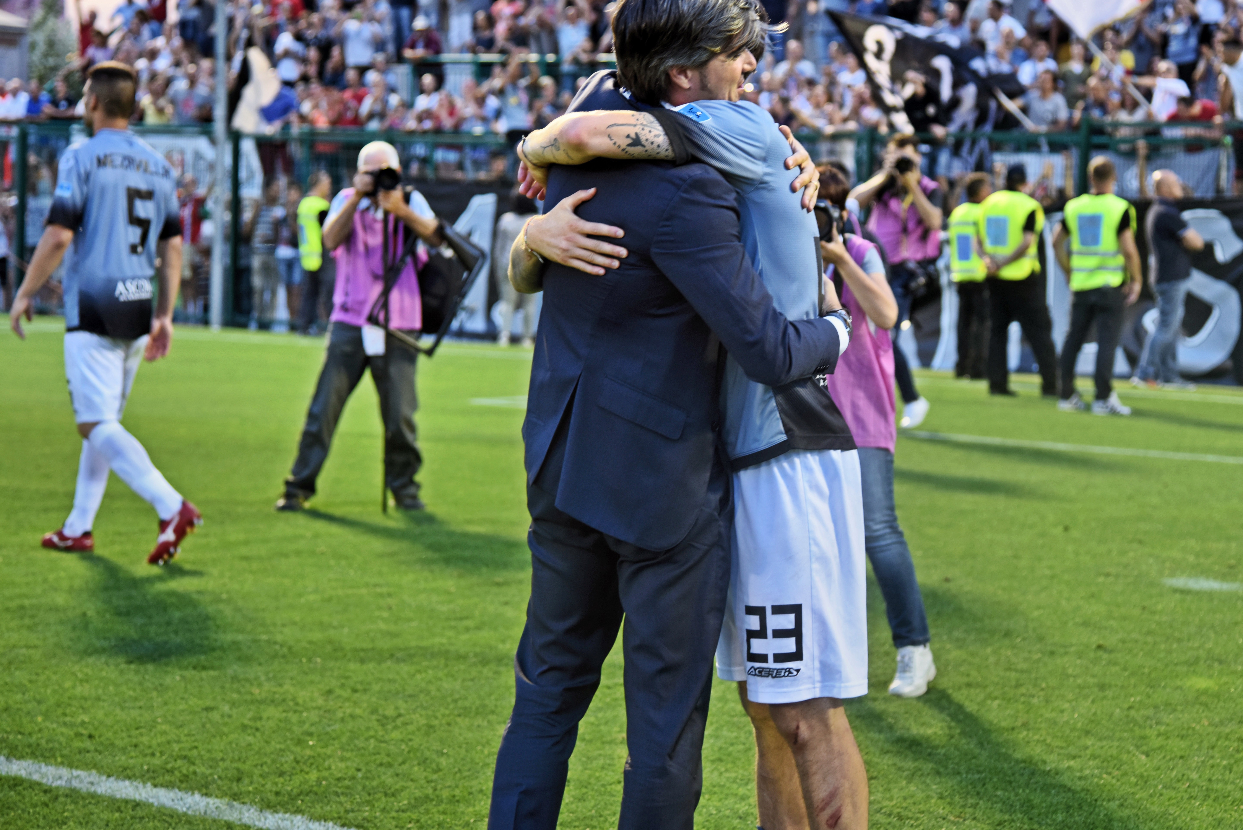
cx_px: 724
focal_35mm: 88
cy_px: 326
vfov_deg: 15.5
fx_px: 3039
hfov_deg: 23.1
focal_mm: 70
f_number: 4
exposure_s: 1/125
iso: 720
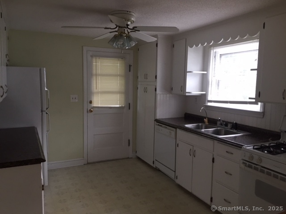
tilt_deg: -5.5
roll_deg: -1.6
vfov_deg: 48.2
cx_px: 143
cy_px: 107
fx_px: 240
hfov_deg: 61.7
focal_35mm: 29
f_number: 2.2
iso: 100
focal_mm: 4.15
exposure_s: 1/30
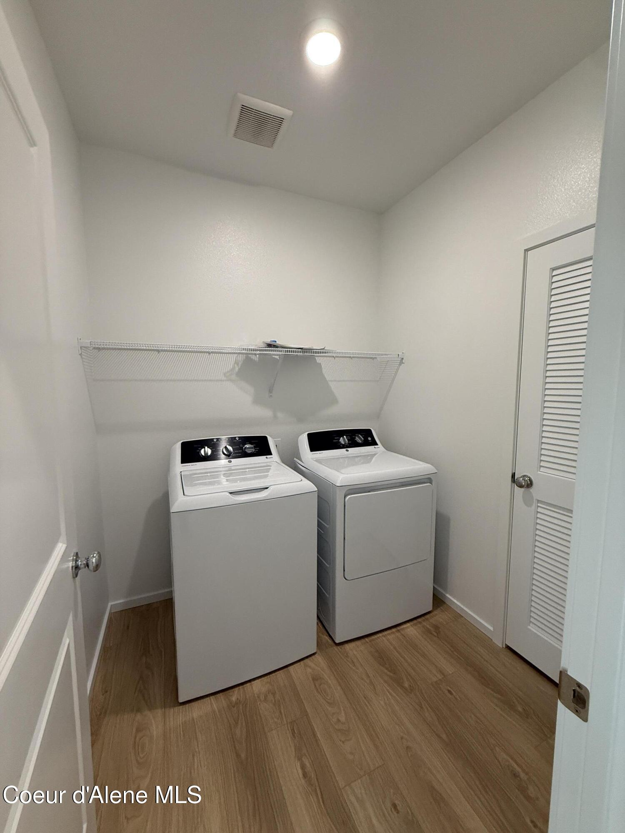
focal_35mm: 14
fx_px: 337
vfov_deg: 102.1
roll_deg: -0.1
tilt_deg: -5.3
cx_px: 312
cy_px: 416
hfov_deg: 85.7
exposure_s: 1/120
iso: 250
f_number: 2.2
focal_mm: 2.22
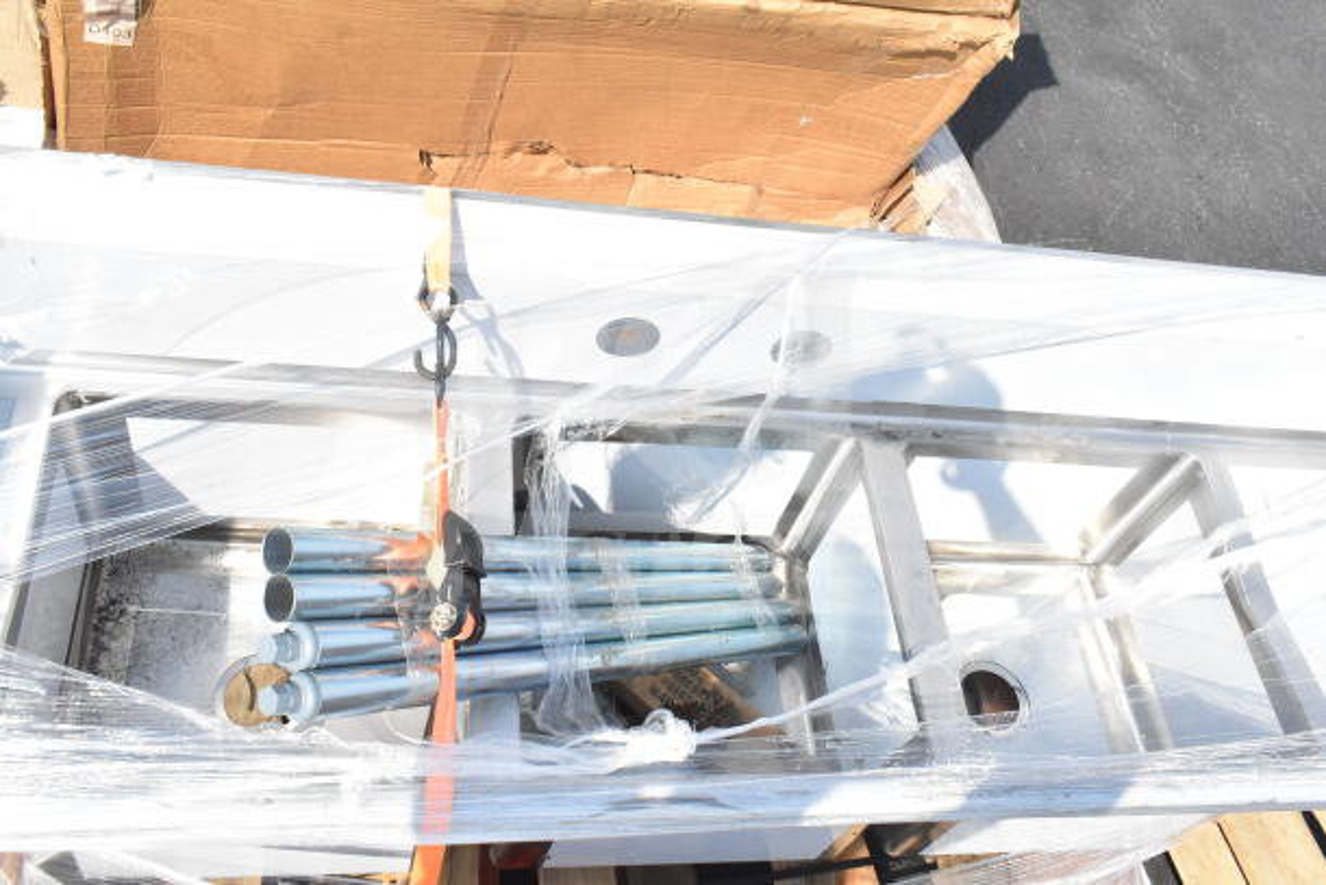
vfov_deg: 40.0
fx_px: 1216
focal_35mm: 33
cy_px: 442
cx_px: 663
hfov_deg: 57.2
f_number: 14
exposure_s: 1/800
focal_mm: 22
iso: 1600
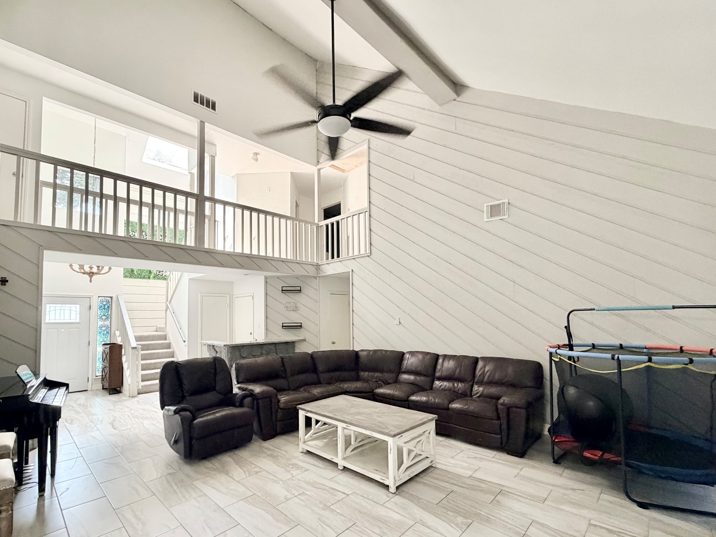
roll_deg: +0.7
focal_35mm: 16
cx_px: 334
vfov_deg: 77.8
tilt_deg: +2.9
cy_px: 299
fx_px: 331
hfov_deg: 94.4
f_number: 2.2
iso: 400
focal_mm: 2.22
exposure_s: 1/60
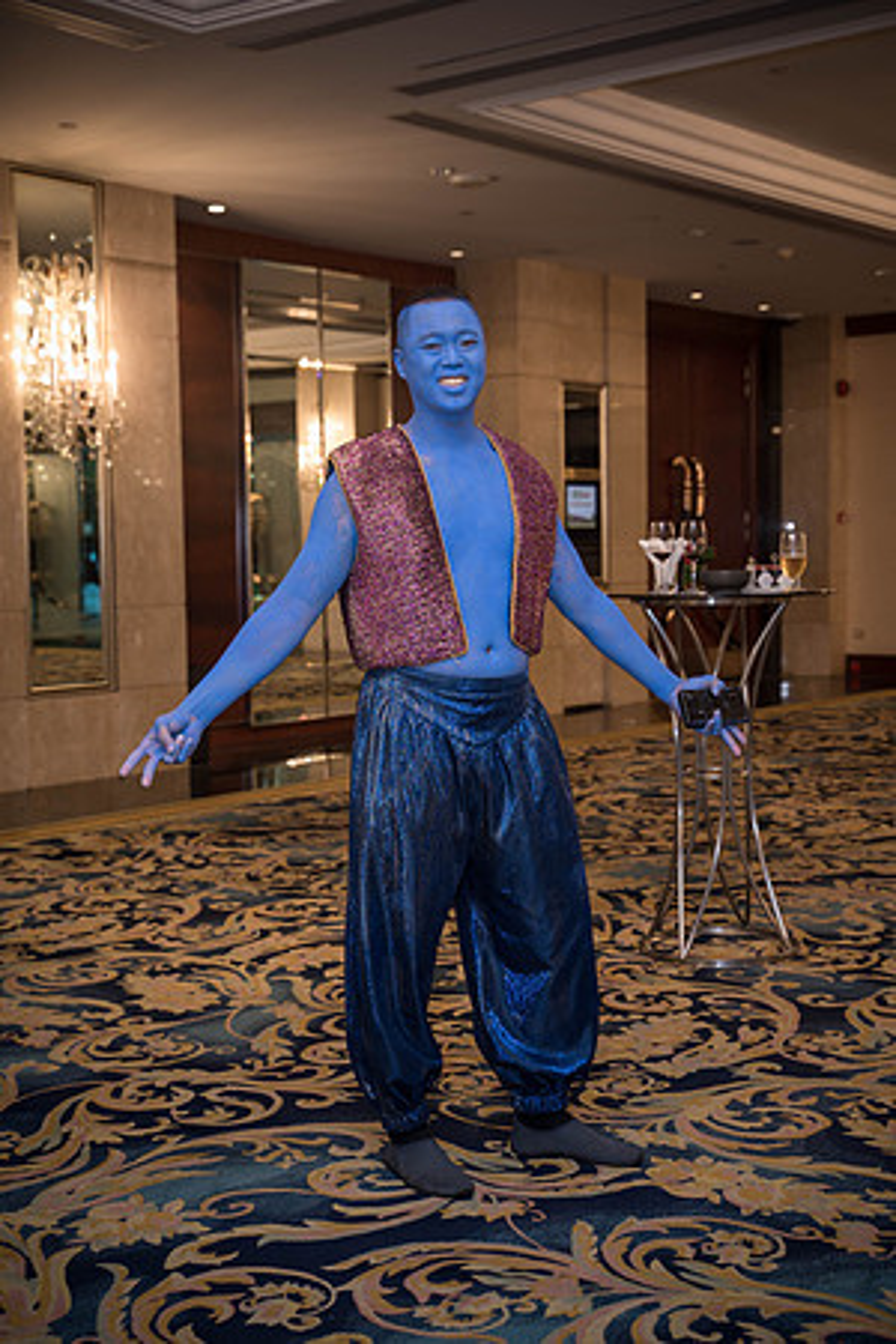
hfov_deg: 27.5
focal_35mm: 49
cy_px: 672
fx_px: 1829
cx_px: 448
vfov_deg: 40.3
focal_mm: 49
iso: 1600
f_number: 4
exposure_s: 1/125
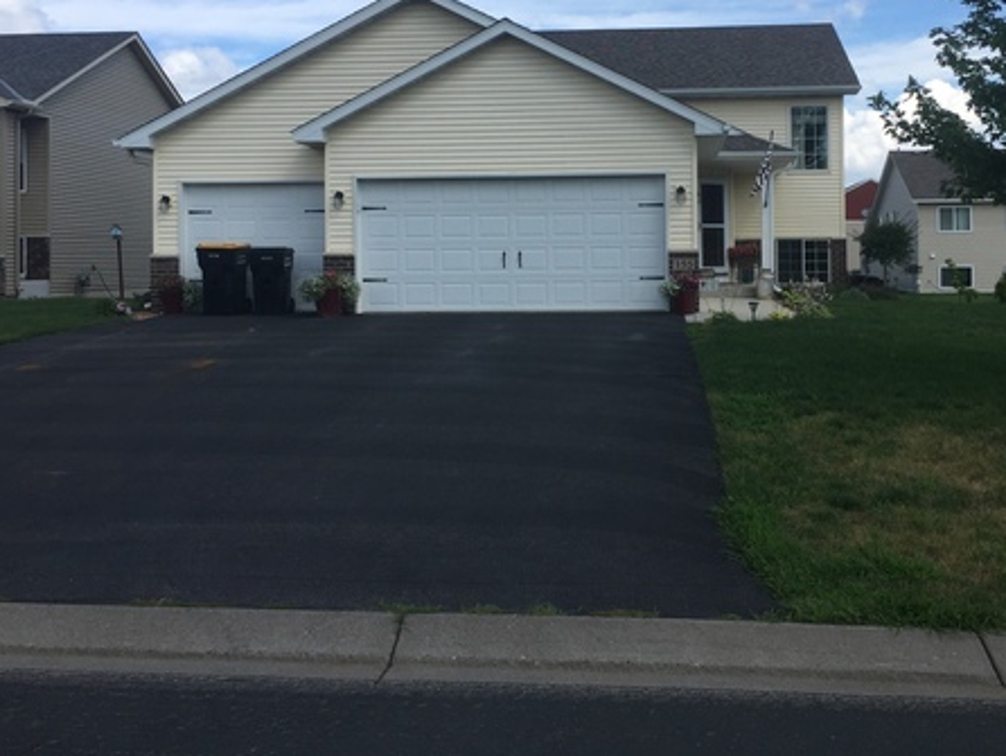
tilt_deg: +0.8
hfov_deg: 47.7
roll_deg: -0.7
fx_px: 1134
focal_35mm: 39
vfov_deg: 36.6
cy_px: 266
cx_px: 580
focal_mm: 4.15
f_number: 2.2
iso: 32
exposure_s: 1/1522
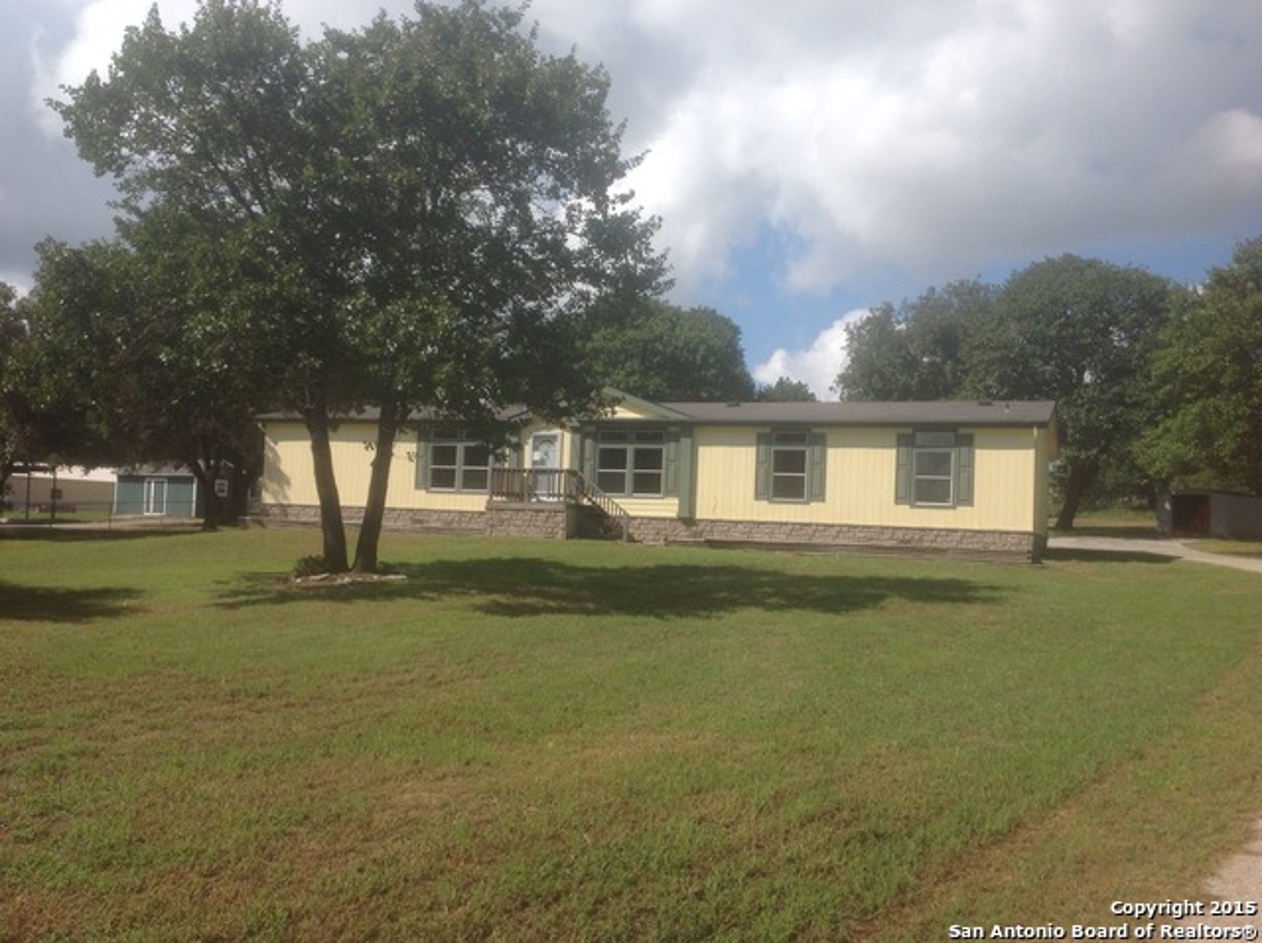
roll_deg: -3.4
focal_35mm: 35
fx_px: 1274
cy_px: 472
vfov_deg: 40.6
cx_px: 631
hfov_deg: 52.7
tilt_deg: +0.5
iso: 50
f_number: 2.4
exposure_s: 1/2160
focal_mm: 4.28
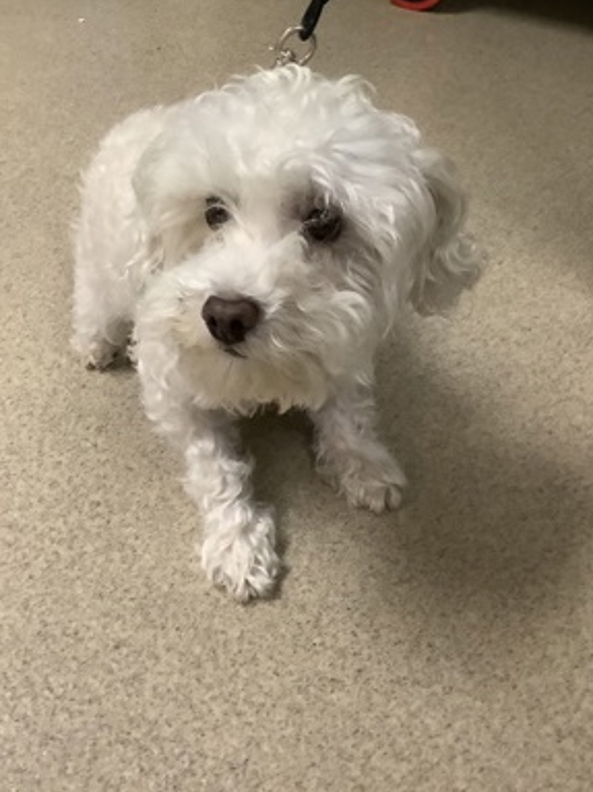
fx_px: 777
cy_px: 366
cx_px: 272
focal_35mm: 34
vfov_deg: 53.9
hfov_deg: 41.7
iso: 320
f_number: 2.4
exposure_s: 1/60
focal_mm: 3.3
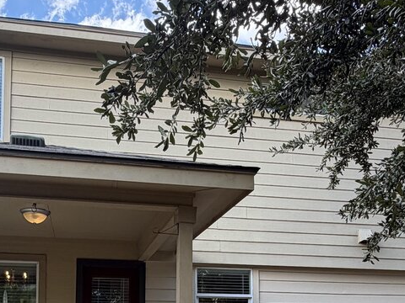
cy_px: 314
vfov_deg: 31.4
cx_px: 172
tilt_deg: +3.4
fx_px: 491
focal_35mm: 42
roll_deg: +0.4
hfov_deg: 44.7
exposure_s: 1/232
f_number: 2.2
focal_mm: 2.22
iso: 40
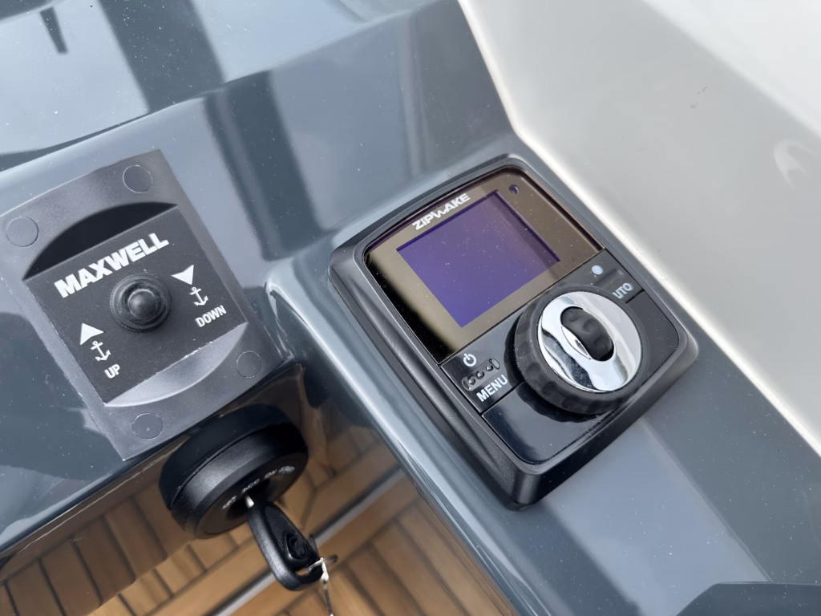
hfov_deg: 71.6
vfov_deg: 56.8
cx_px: 410
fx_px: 569
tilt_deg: -56.3
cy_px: 308
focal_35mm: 24
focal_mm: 6.86
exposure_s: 1/1321
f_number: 1.78
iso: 80
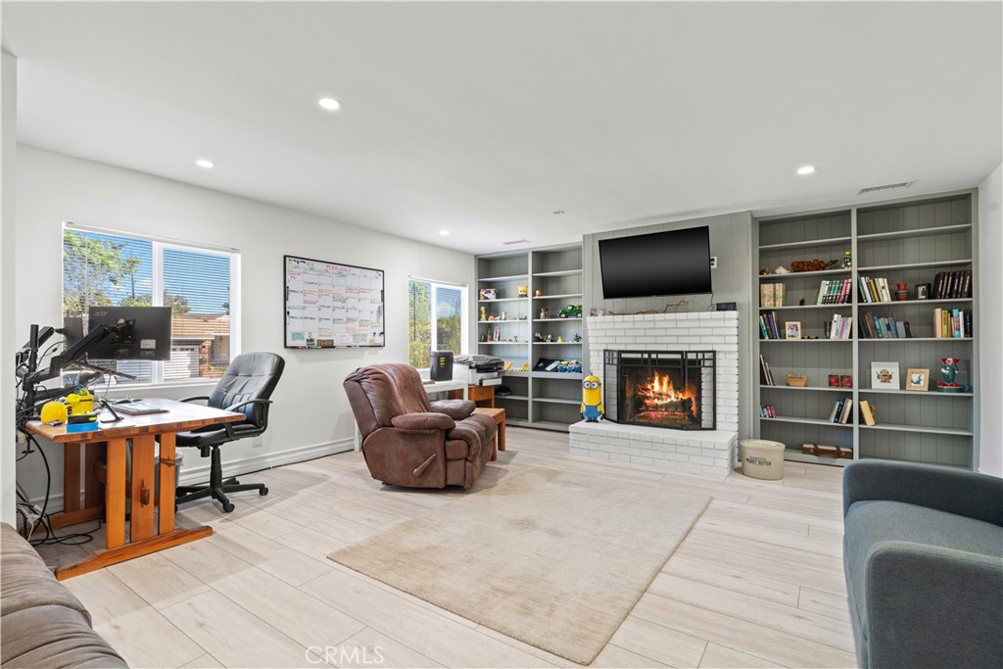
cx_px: 502
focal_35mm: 17
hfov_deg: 93.3
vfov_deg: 70.5
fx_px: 474
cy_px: 334
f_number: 9
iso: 800
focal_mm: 17
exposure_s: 1/2
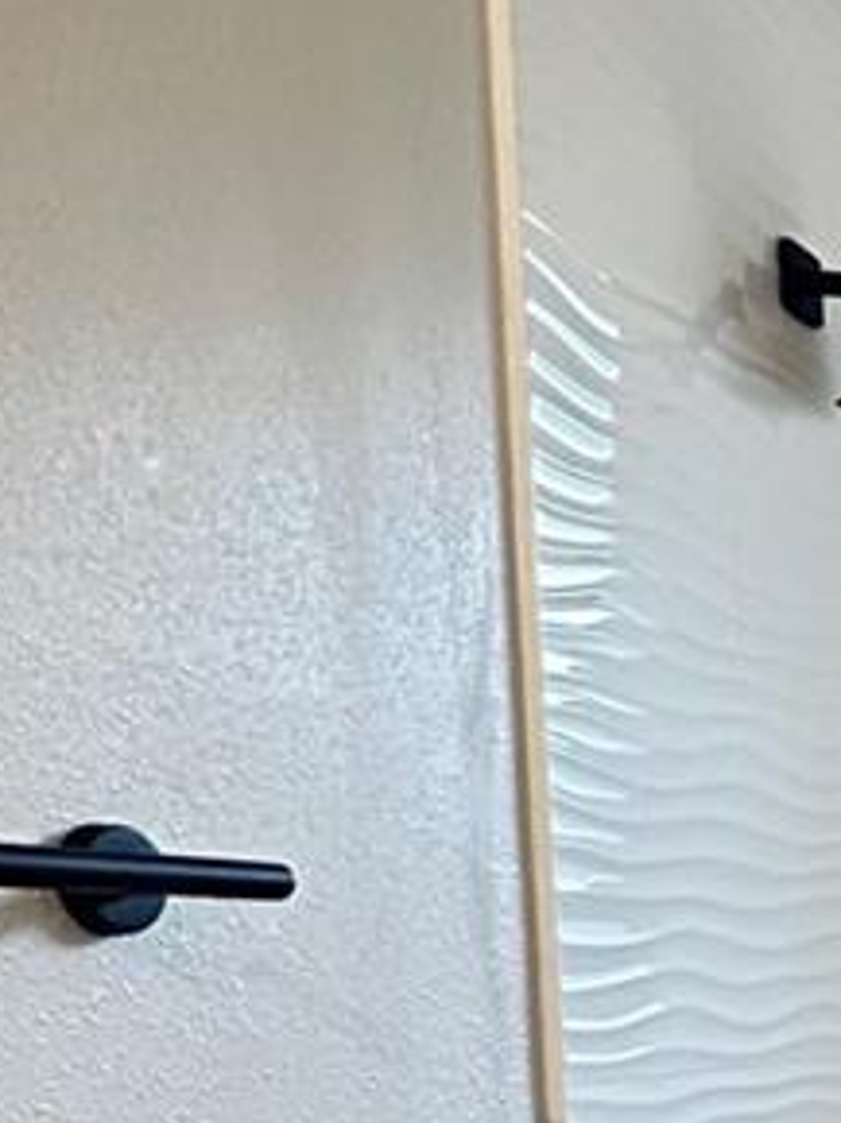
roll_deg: -0.5
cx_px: 1531
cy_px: 1131
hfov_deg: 19.0
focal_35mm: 58
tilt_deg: -5.1
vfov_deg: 30.8
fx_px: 1882
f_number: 2.2
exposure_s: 1/60
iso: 640
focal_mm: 2.22
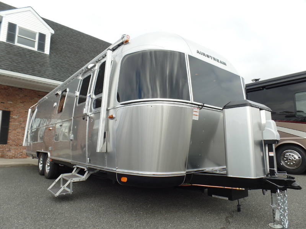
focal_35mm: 23
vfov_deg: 58.9
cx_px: 153
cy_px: 114
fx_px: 203
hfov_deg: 73.9
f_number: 3.2
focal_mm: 4.1
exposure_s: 1/350
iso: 80
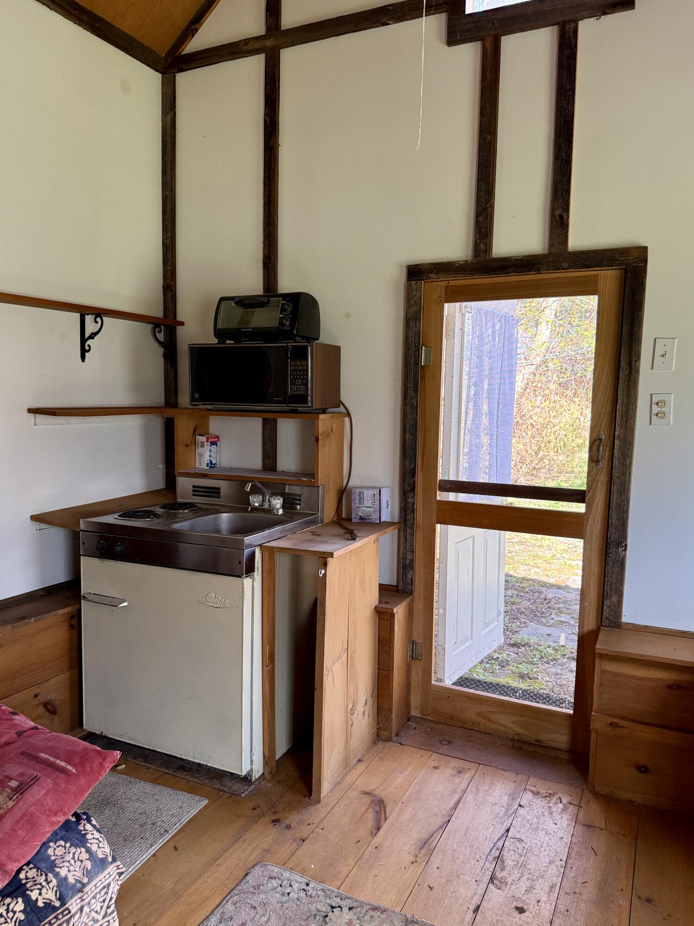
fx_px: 642
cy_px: 463
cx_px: 347
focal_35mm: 24
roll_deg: -0.7
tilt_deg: -4.7
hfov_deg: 56.8
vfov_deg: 71.6
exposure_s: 1/151
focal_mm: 6.76
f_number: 1.78
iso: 200
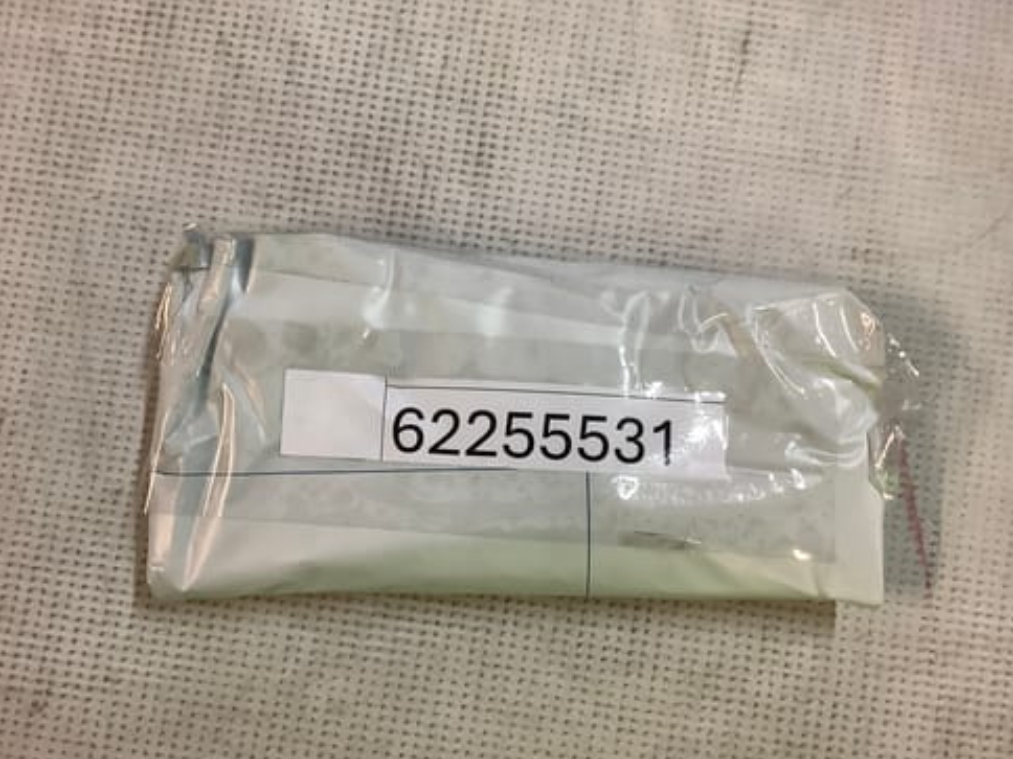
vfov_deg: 44.2
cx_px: 504
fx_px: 936
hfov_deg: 56.8
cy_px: 390
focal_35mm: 32
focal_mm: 3.3
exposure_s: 1/50
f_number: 2.4
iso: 125
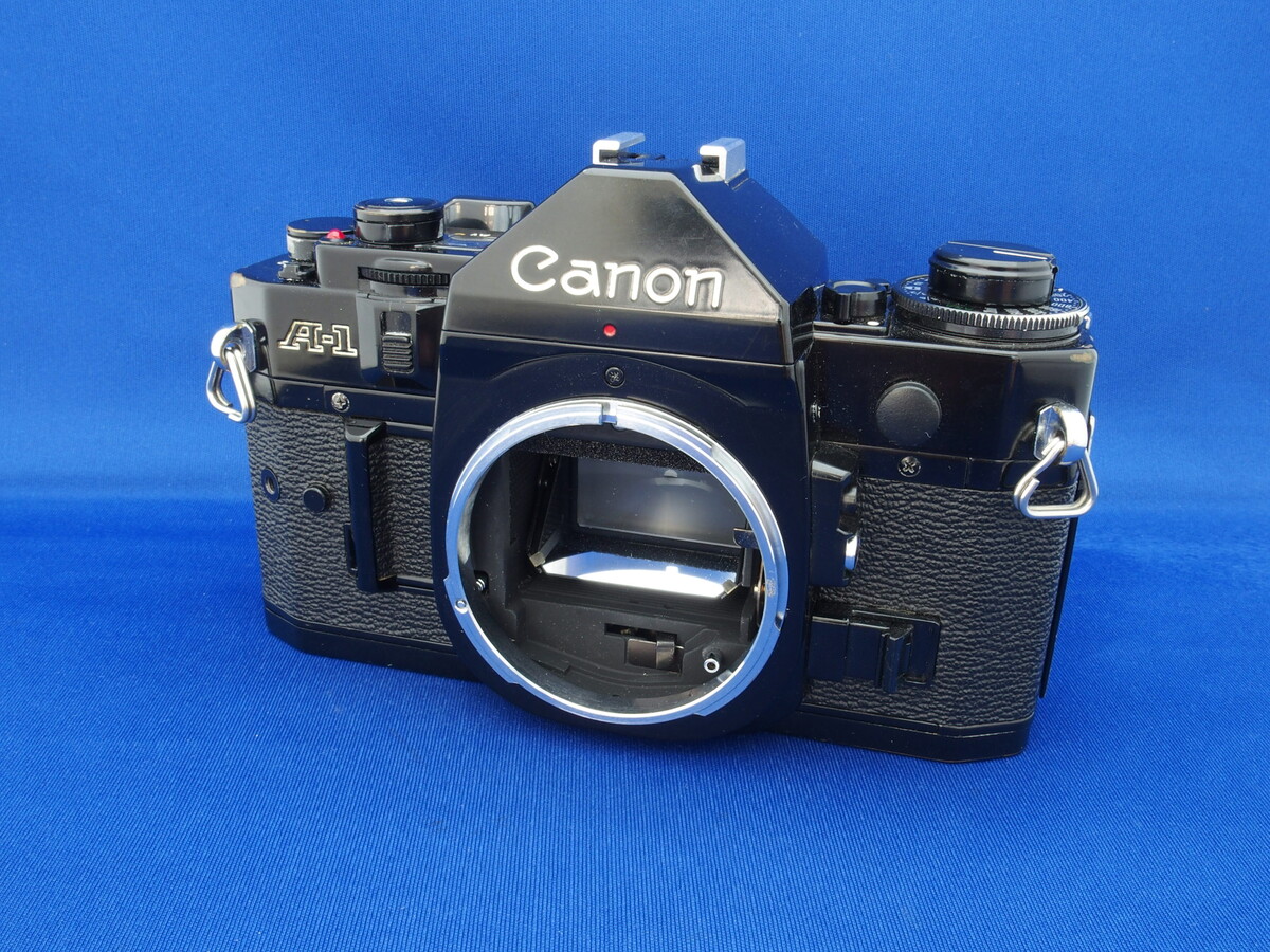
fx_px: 1174
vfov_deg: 44.2
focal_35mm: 32
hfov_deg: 56.8
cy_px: 476
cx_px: 635
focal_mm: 6.7
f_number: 8
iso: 100
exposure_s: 2.5
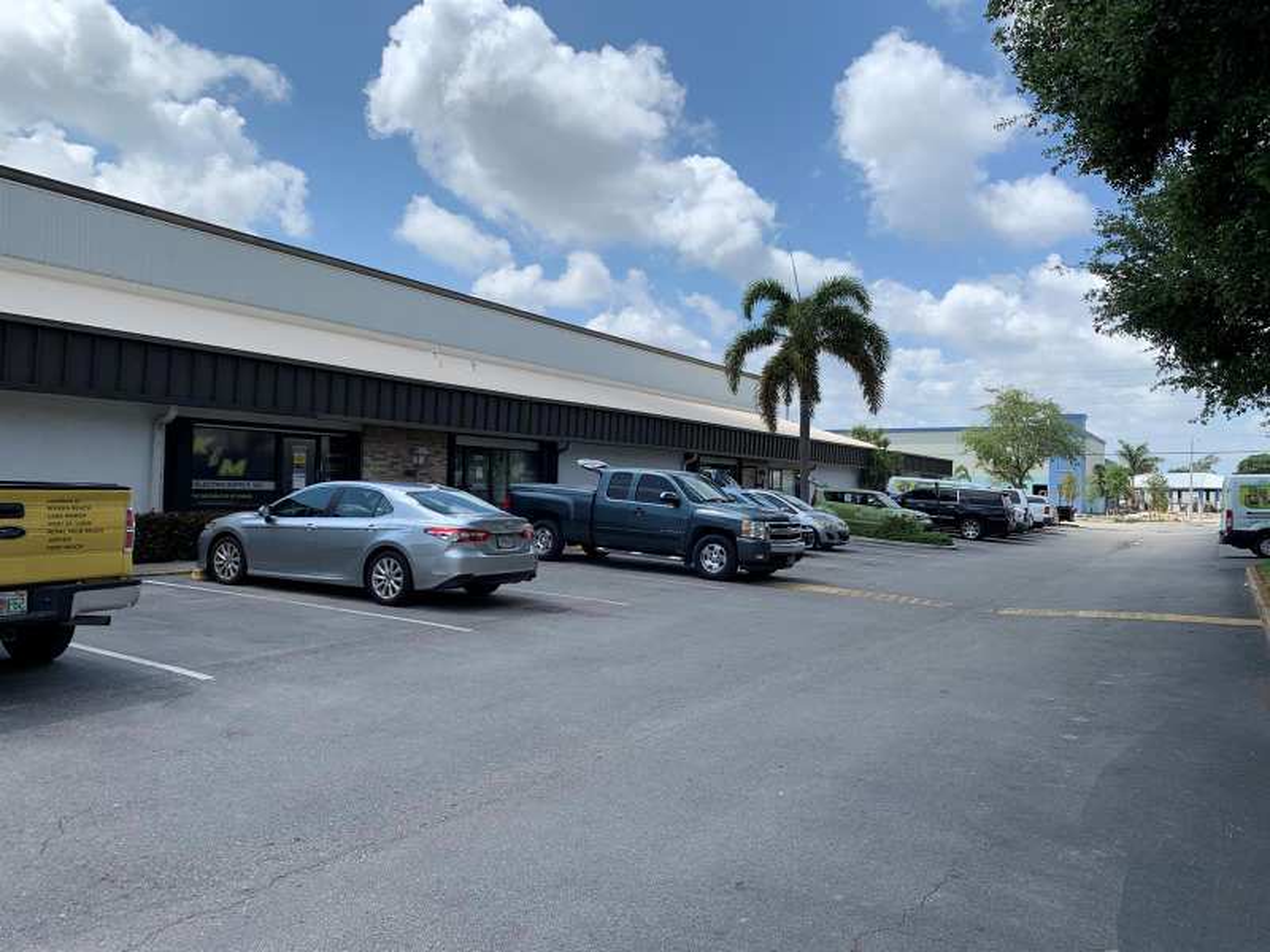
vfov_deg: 53.1
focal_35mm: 26
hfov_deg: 67.3
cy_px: 476
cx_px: 635
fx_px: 954
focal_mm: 4.25
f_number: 1.8
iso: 25
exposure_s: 1/2833
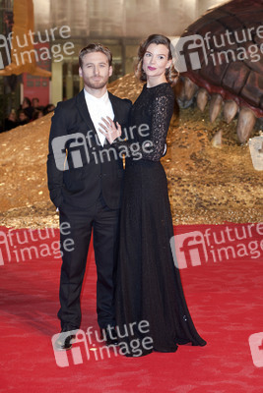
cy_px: 196
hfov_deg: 17.1
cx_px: 132
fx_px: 876
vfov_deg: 25.4
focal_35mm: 80
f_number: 5.6
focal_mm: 80
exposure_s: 1/160
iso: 1000
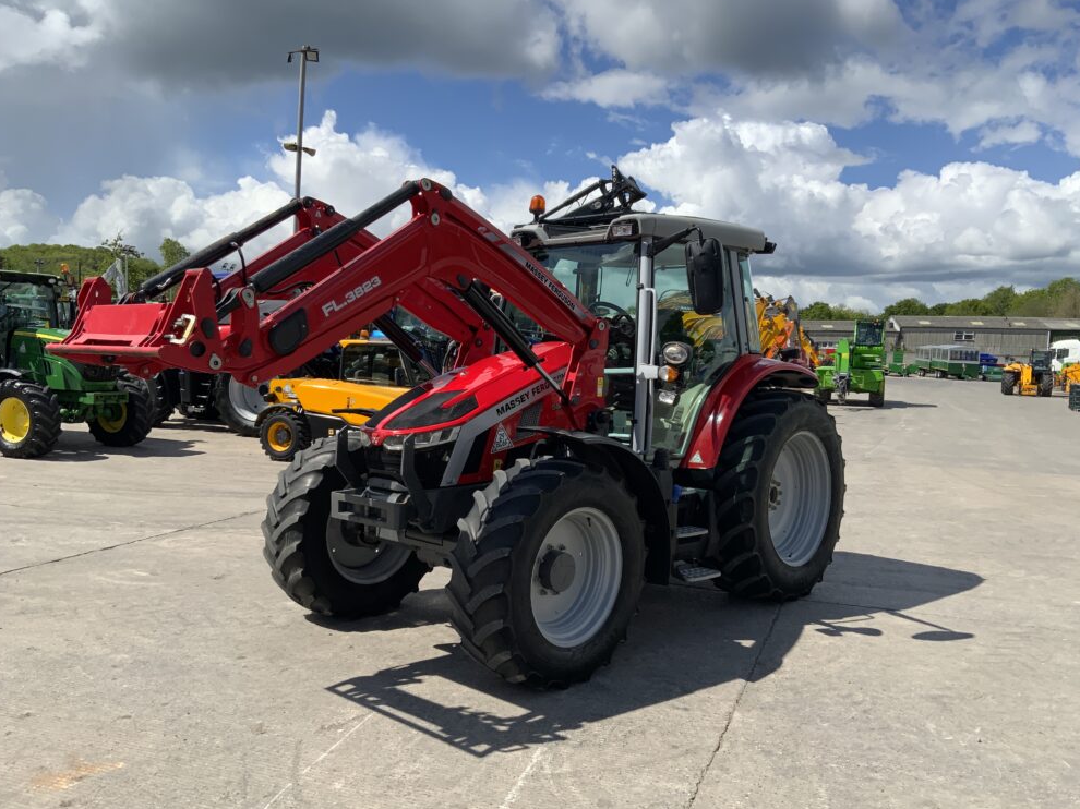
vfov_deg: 46.8
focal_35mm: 30
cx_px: 548
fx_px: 936
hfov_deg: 60.0
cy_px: 401
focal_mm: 3
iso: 16
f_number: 1.8
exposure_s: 1/2227
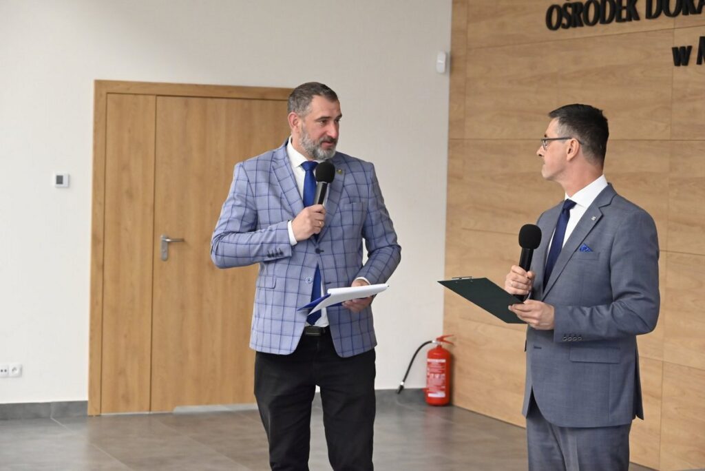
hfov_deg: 25.0
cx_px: 352
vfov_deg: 16.9
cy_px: 236
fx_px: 1587
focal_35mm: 81
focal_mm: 81
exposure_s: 1/60
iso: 5600
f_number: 6.3
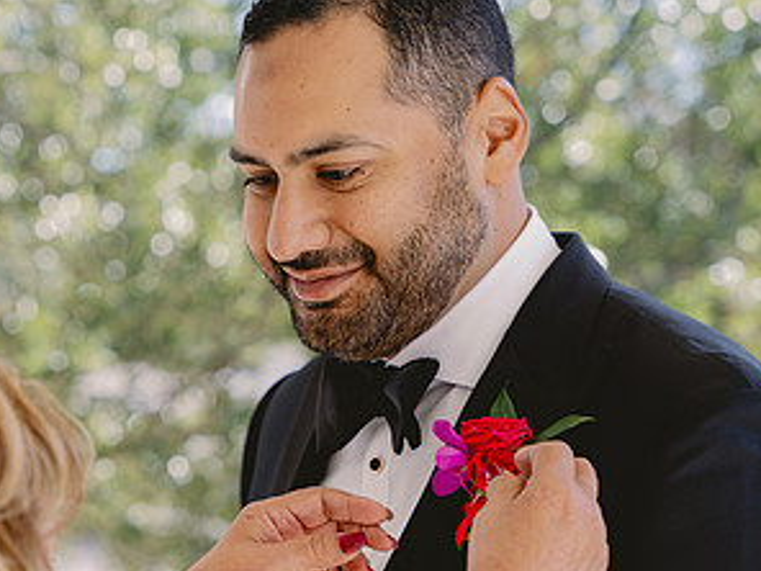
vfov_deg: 11.2
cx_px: 134
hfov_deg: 14.8
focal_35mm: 132
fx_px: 2902
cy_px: 431
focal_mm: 70
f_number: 3.5
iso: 100
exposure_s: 1/160
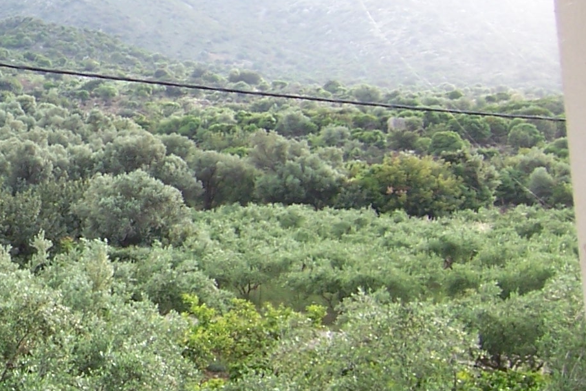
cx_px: -152
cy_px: 203
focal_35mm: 68
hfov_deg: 25.9
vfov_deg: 20.0
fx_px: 1107
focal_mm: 3.8
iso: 64
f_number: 2.8
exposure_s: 1/100
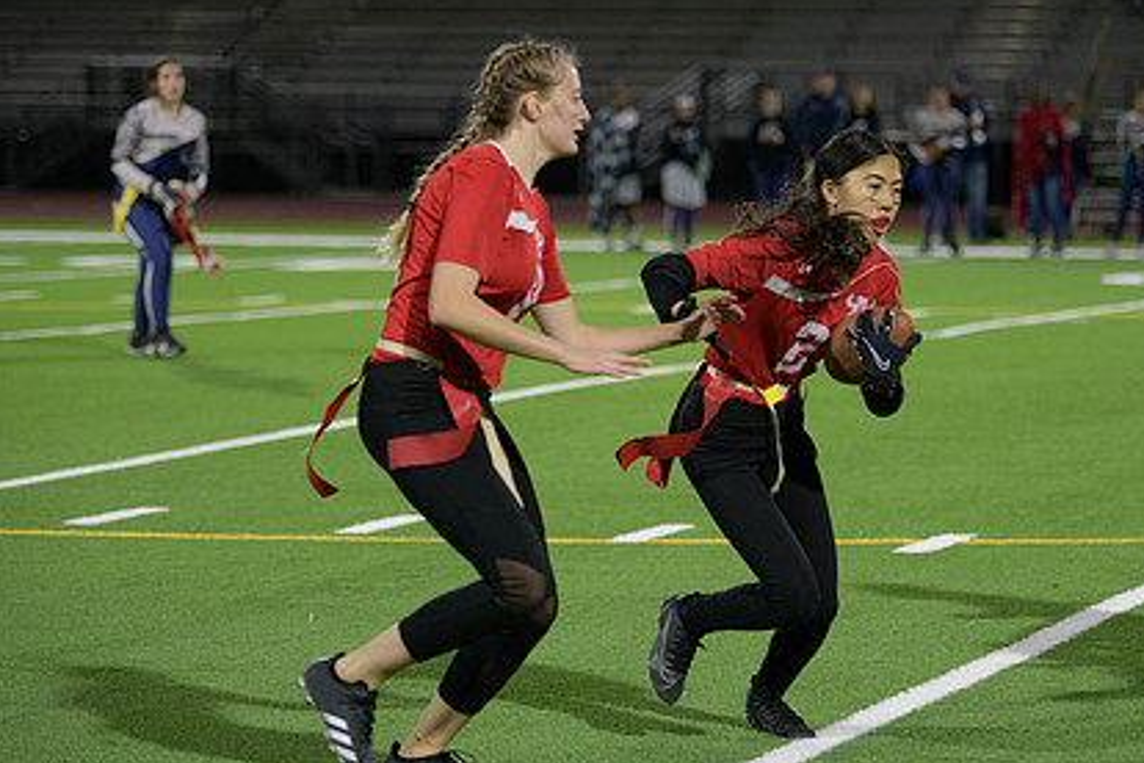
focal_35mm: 171
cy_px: 283
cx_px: 663
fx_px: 5434
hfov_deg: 12.0
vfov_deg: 8.0
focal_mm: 122
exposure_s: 1/640
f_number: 2.8
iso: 2500
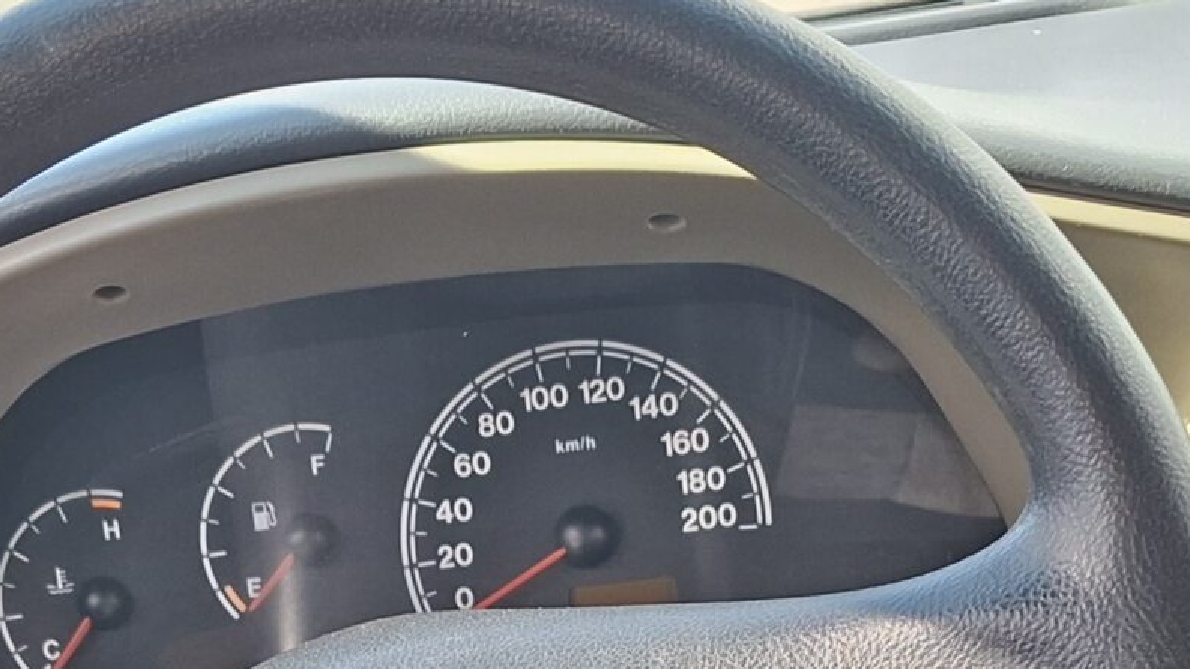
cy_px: 1239
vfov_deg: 13.3
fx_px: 2555
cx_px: 485
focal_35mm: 81
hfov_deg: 26.2
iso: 50
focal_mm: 5.54
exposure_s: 1/133
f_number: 1.8
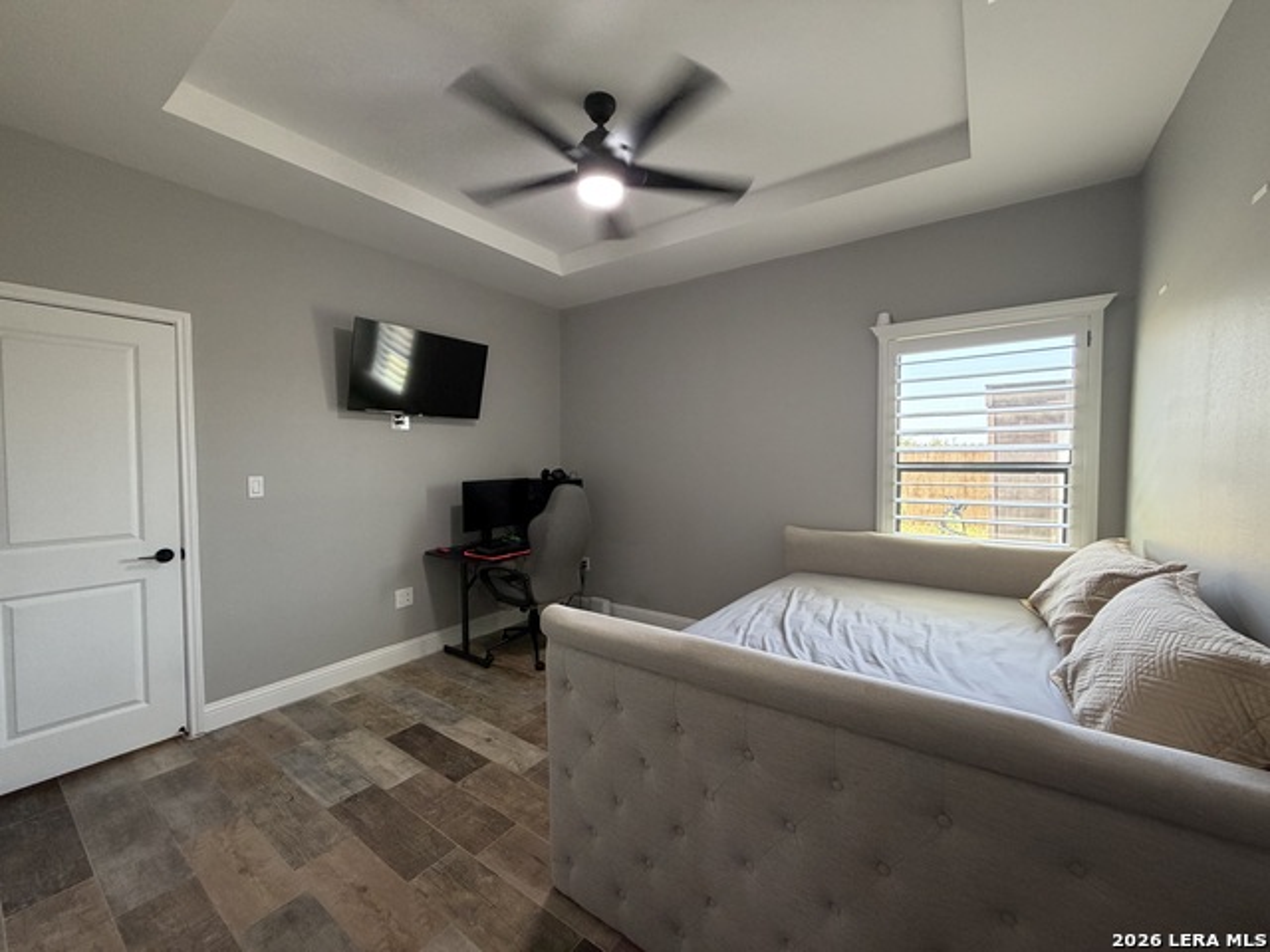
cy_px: 476
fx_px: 514
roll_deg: +0.0
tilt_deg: -1.7
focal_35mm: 14
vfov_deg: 85.7
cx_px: 635
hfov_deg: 102.1
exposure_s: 1/60
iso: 160
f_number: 2.2
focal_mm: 2.22
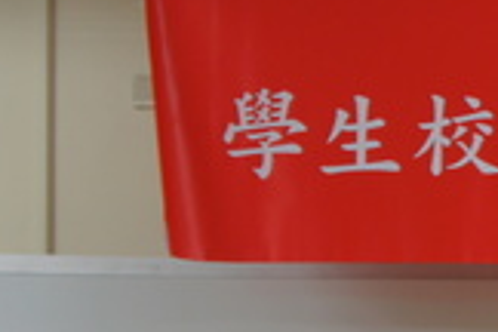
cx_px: 913
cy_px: 618
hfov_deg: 11.7
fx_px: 2243
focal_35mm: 162
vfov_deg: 8.1
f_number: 4
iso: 250
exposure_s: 1/40
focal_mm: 25
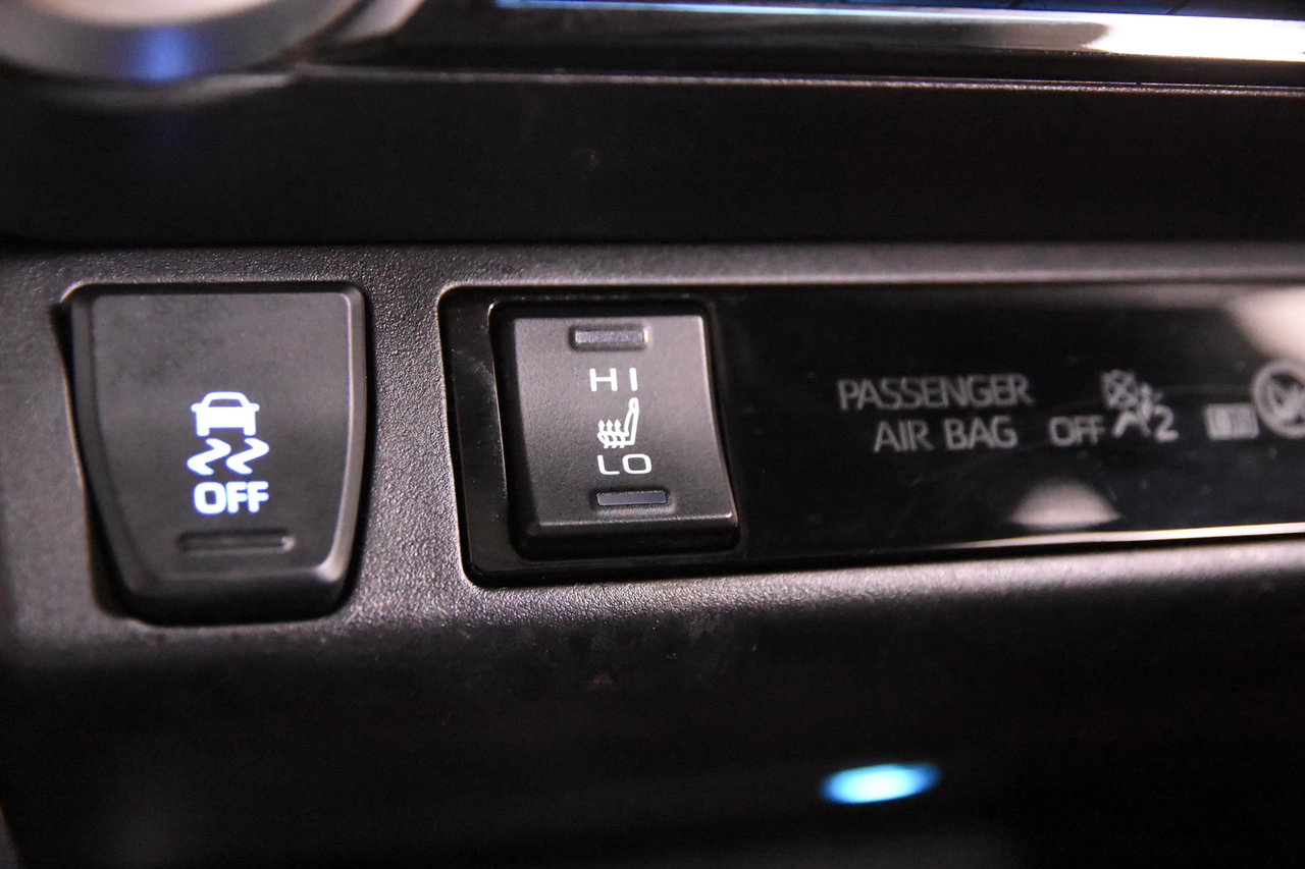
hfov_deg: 29.9
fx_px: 2446
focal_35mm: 68
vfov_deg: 20.2
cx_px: 652
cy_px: 434
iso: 12800
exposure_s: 1/50
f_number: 3.8
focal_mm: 45
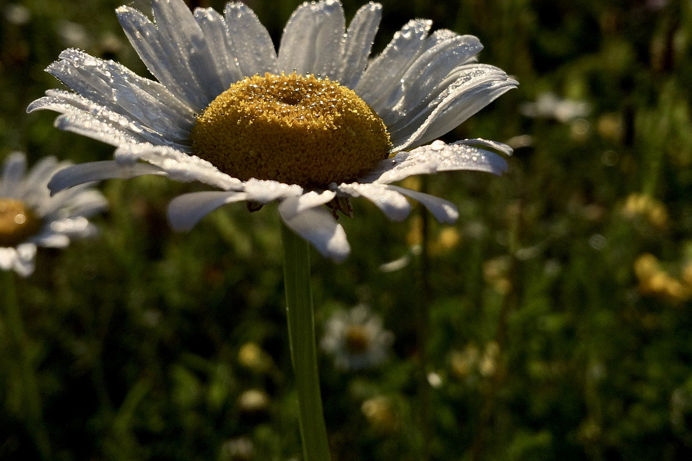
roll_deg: +4.2
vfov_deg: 32.1
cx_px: 343
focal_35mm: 41
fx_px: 788
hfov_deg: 47.4
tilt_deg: -28.1
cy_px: 126
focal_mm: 4.15
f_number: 2.2
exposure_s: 1/2933
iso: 32
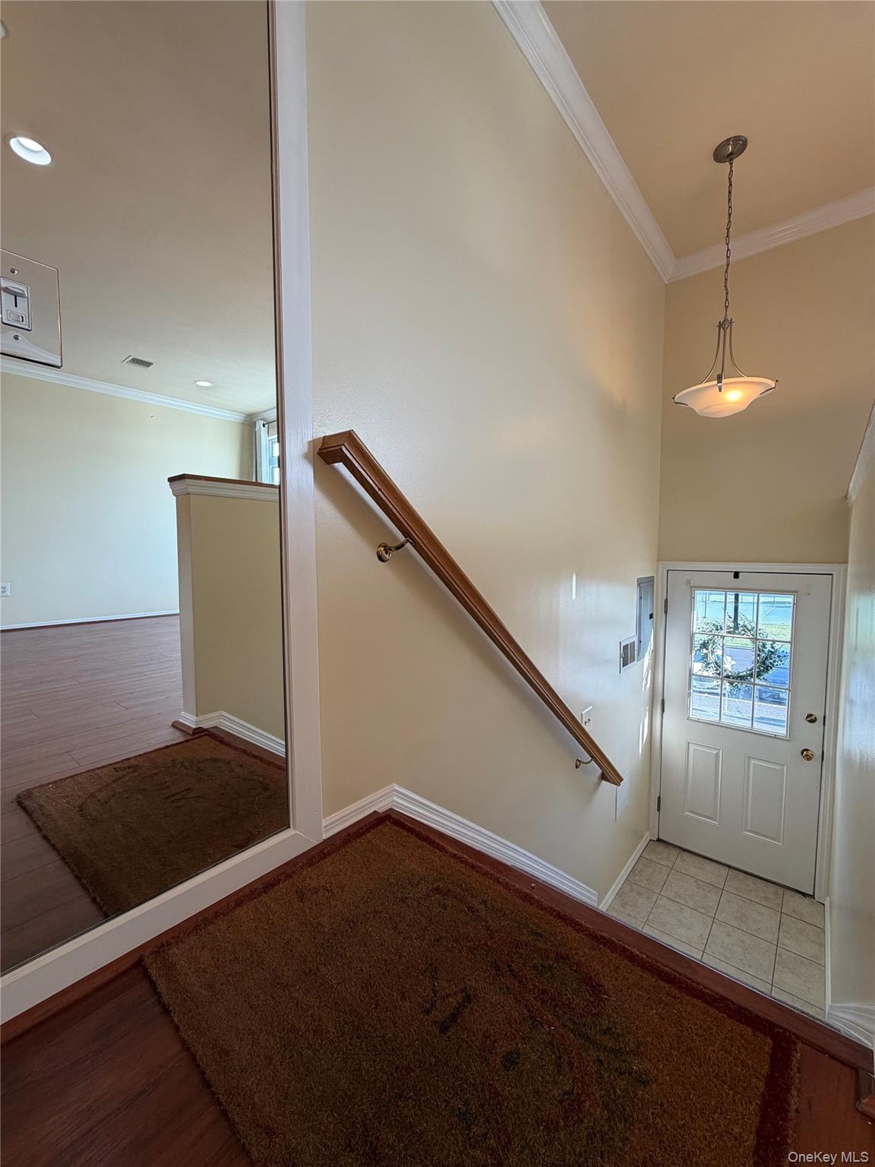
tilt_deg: -3.4
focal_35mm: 14
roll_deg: -0.1
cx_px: 438
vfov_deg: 102.1
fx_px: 472
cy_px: 584
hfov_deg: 85.7
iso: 125
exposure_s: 1/120
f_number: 2.2
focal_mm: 2.22
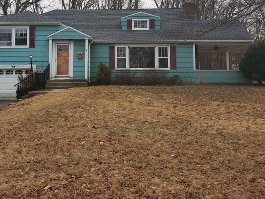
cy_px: 49
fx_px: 314
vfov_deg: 34.4
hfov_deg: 45.4
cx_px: 102
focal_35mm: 41
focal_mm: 4.3
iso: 50
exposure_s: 1/1029
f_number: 2.4
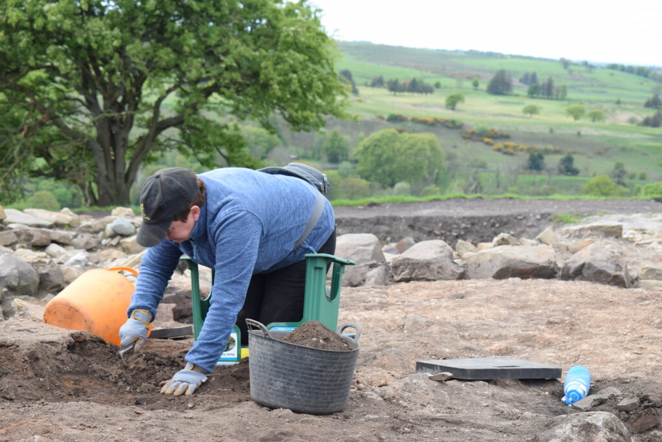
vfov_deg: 16.6
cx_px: 331
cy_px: 221
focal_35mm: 82
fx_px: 1517
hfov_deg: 24.6
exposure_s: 1/250
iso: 320
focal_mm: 55
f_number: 8
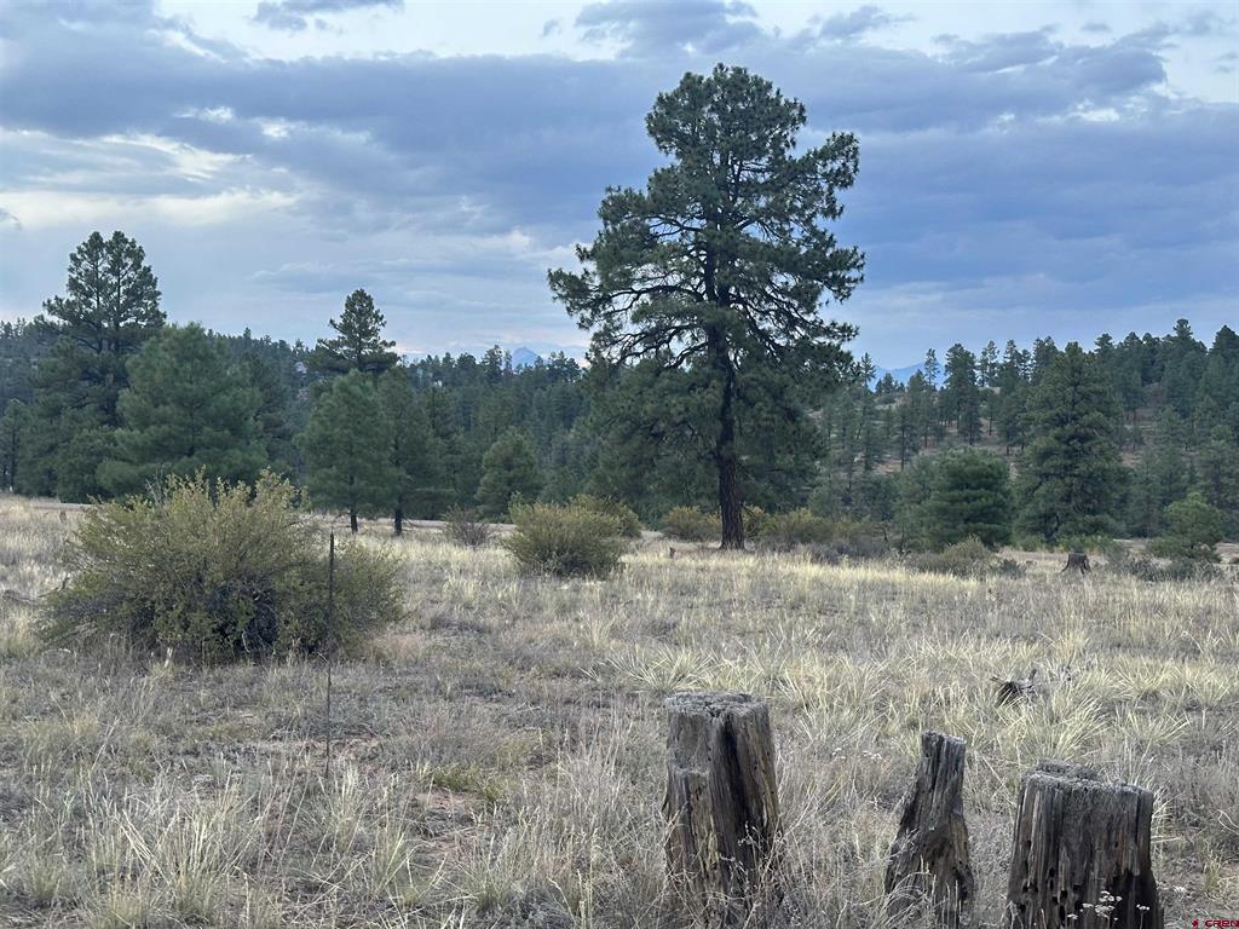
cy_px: 464
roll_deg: -0.1
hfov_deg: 39.7
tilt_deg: -0.2
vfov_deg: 30.3
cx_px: 620
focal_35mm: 48
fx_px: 1718
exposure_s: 1/60
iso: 200
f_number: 1.78
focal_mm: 6.86
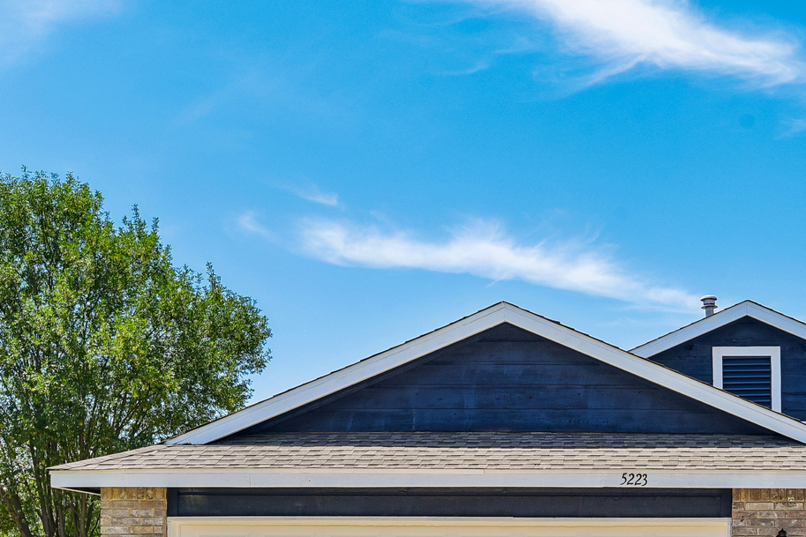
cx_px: 704
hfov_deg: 34.5
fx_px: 1232
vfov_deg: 24.2
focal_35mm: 55
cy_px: 443
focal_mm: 31
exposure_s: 1/400
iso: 400
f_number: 8
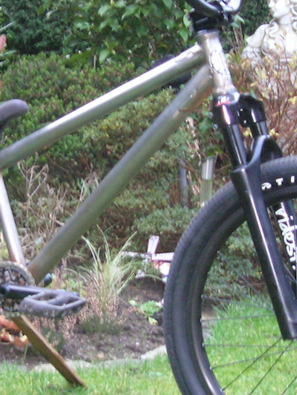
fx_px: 1201
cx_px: 114
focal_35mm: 105
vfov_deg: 18.7
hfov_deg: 14.1
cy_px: 185
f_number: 3.2
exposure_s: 1/16.7
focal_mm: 7.7
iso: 200
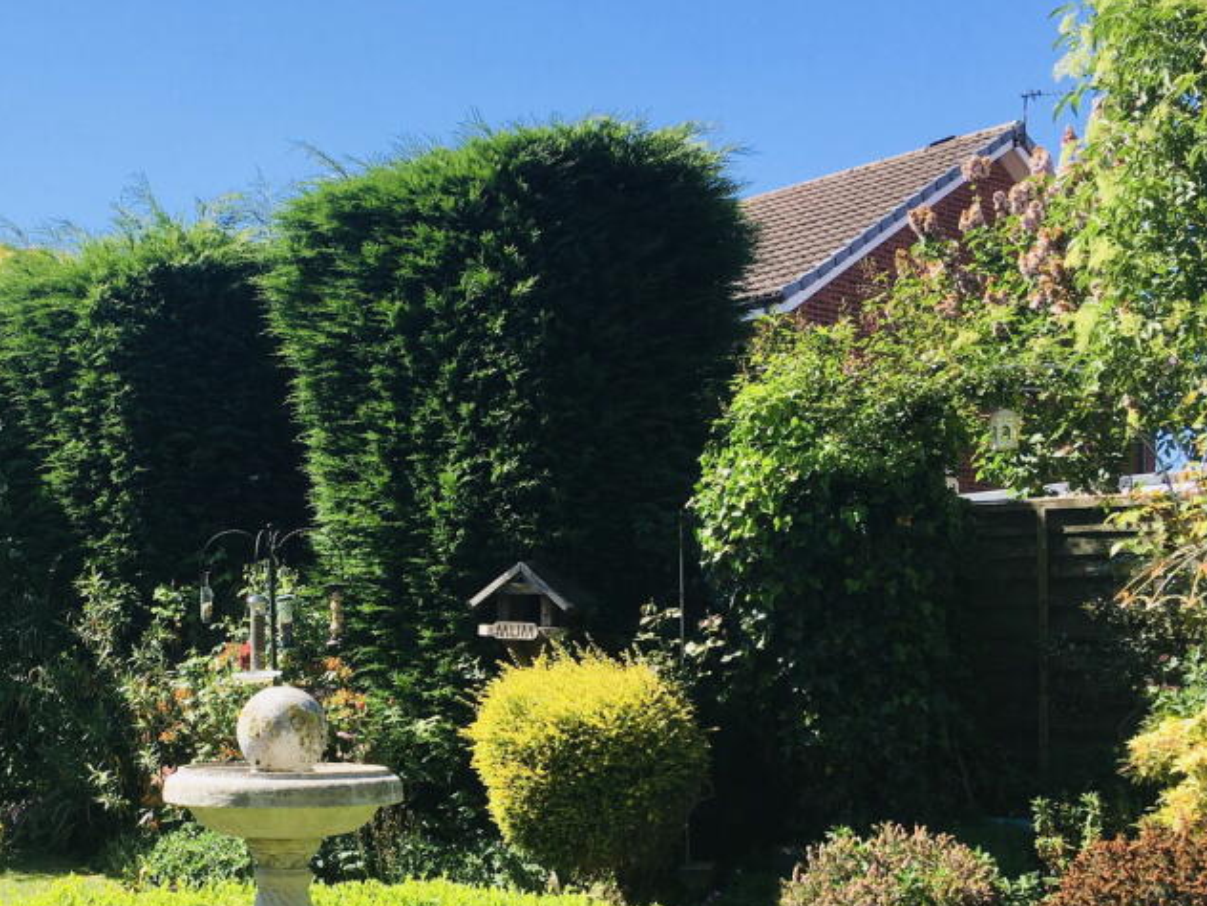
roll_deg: +0.6
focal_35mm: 47
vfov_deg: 30.4
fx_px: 1639
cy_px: 671
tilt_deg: -0.6
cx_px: 334
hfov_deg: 39.6
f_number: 2.2
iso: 25
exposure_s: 1/801
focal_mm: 4.15
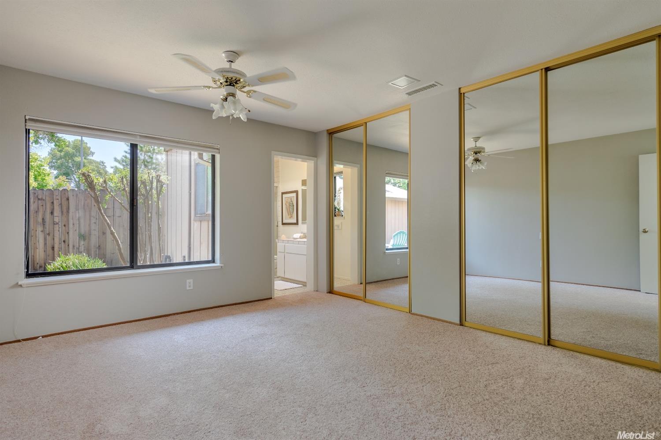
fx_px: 330
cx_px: 330
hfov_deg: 90.0
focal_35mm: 18
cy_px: 220
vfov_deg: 67.4
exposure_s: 1/5
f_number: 5
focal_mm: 12
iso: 100
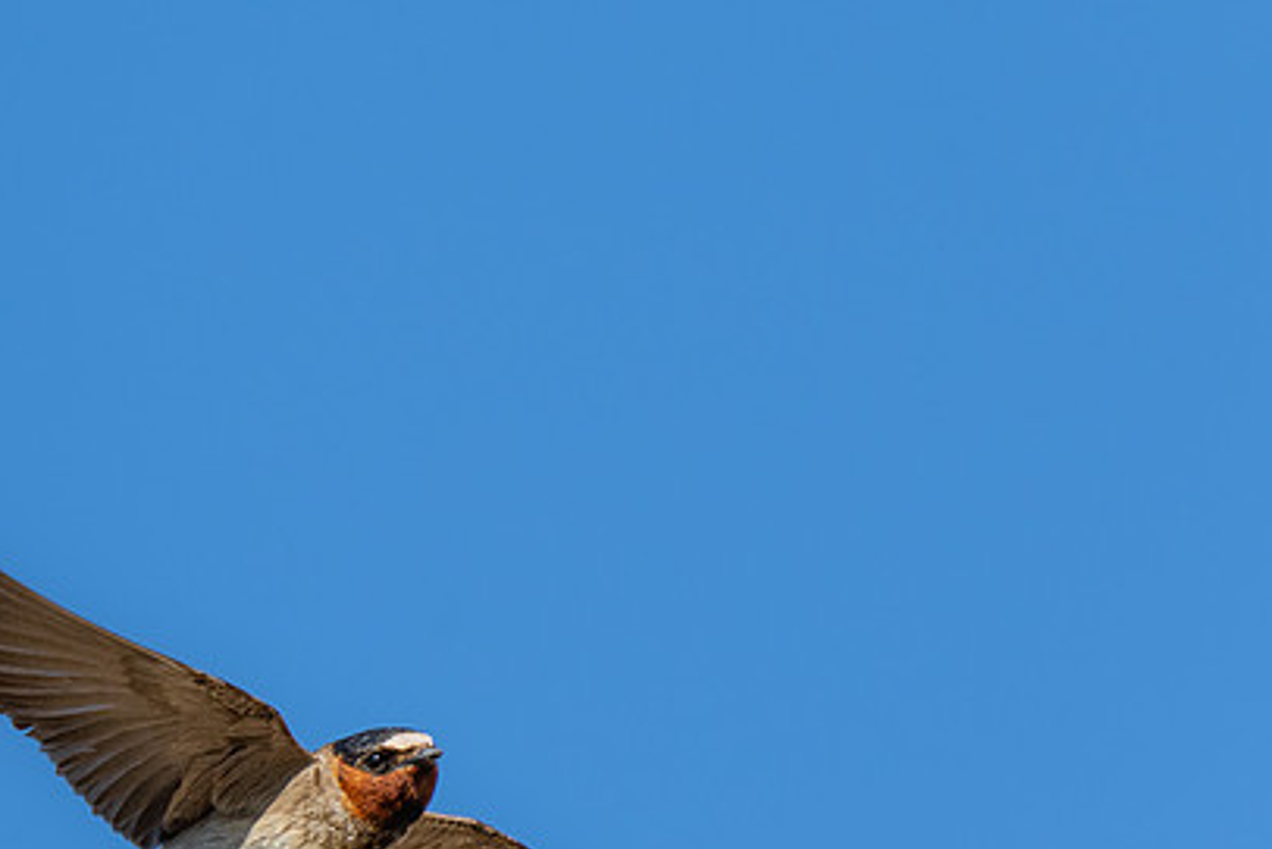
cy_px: 347
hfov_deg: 1.8
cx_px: 695
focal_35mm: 1141
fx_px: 40327
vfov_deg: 1.2
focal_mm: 553
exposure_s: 1/3200
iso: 2000
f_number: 7.1
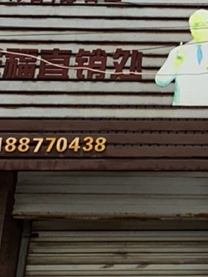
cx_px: 621
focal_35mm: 161
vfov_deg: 12.0
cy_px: -74
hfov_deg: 7.9
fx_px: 1291
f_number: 1.8
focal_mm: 4.25
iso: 25
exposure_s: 1/122
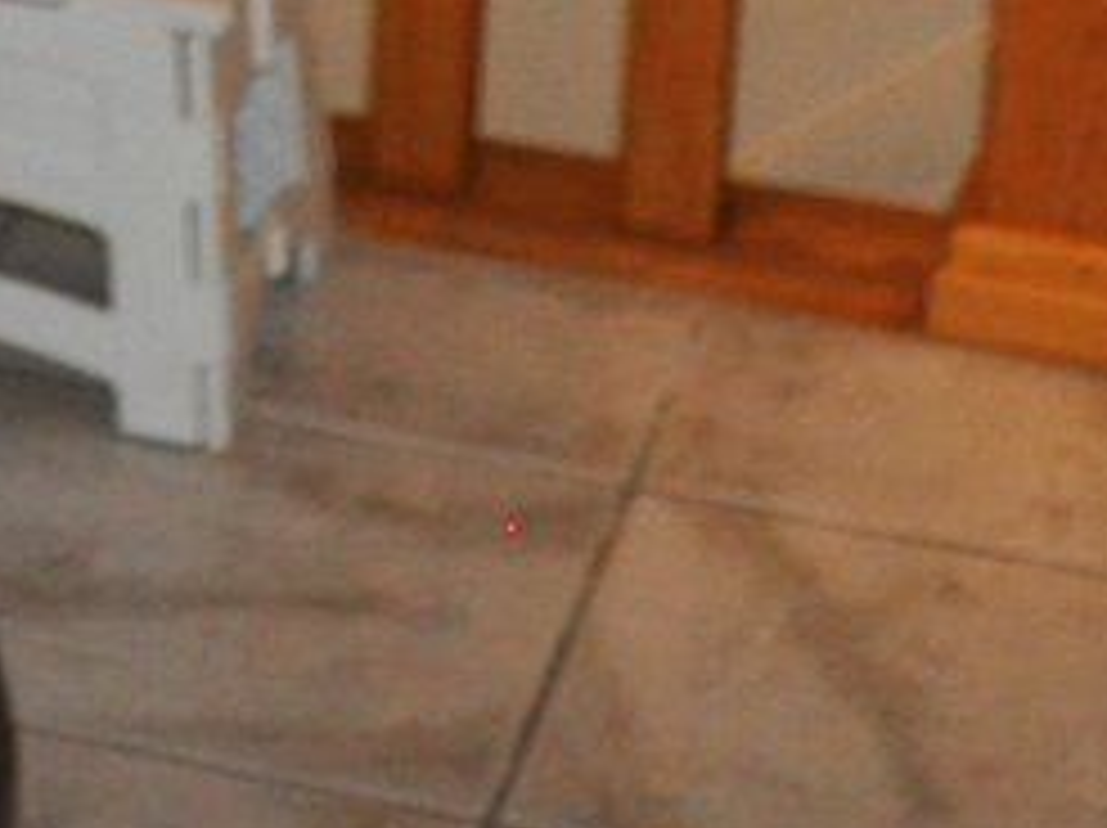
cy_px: -1701
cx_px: -1598
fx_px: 6901
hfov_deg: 8.4
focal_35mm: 216
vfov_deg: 6.3
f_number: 3.5
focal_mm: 18
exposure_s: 1/60
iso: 800
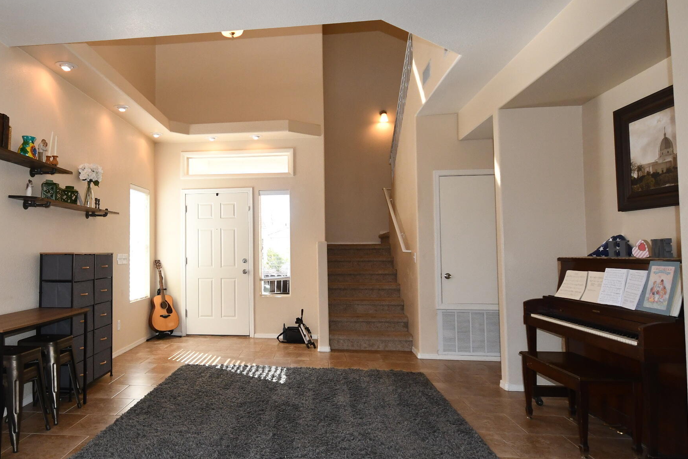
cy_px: 225
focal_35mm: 24
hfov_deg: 72.1
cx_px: 245
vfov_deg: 53.1
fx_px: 459
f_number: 5
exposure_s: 1/250
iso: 800
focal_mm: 10
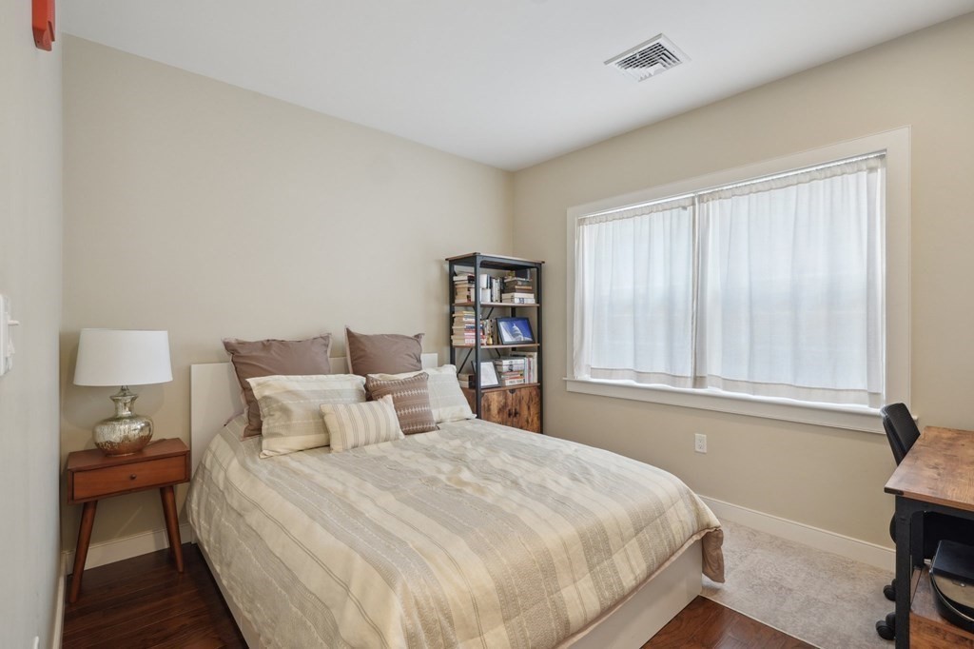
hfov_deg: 96.8
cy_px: 324
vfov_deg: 73.7
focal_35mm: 16
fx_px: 433
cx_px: 487
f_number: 11
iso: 400
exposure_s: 1/8
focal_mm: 16
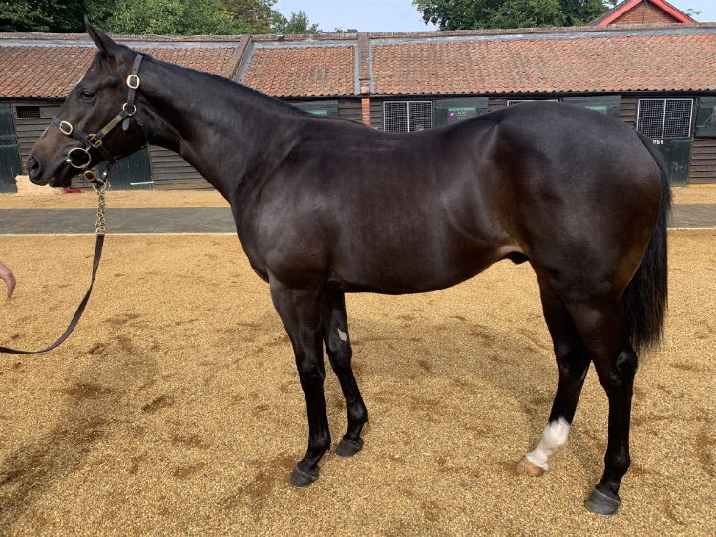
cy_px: 268
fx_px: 538
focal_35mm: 26
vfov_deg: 53.0
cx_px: 358
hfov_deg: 67.3
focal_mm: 4.2
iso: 25
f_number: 1.8
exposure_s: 1/972
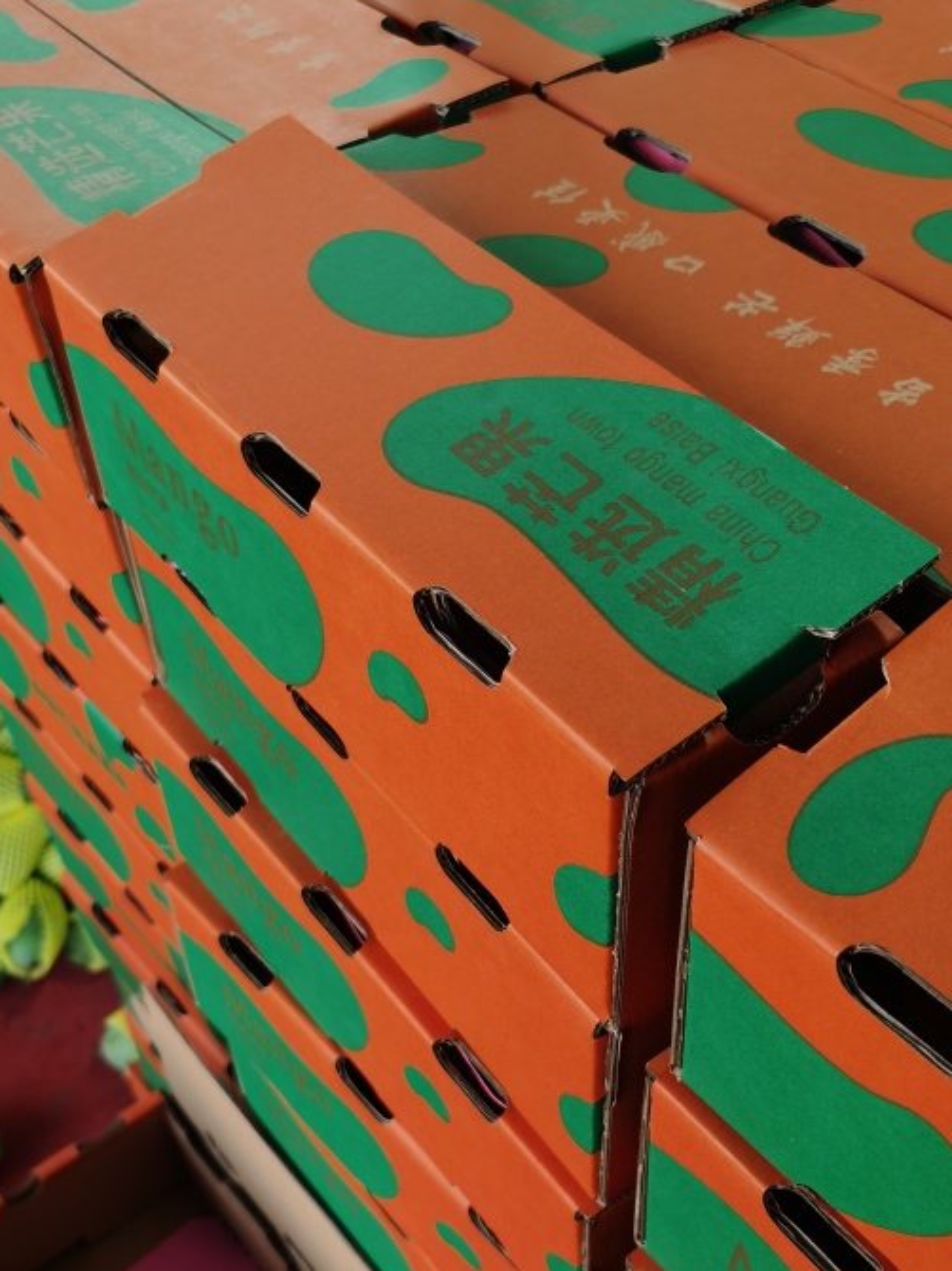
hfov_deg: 33.5
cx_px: 527
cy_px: 754
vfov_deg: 43.7
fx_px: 1578
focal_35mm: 43
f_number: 1.6
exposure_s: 1/100
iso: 50
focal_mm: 5.56
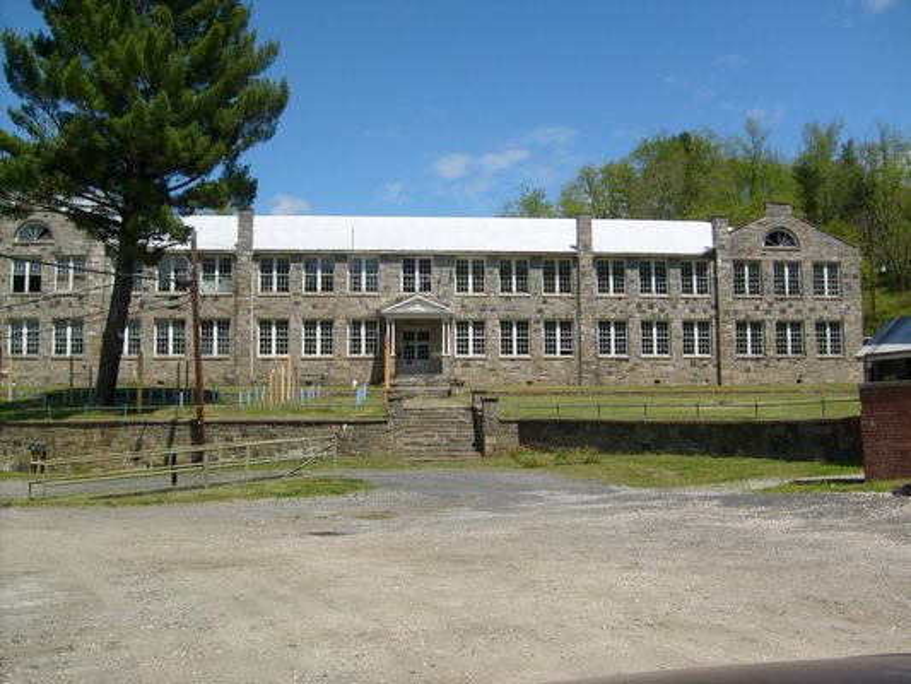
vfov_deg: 40.7
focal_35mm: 35
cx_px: 456
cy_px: 342
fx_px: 921
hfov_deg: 52.6
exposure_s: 1/350
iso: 80
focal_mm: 5.8
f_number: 7.1
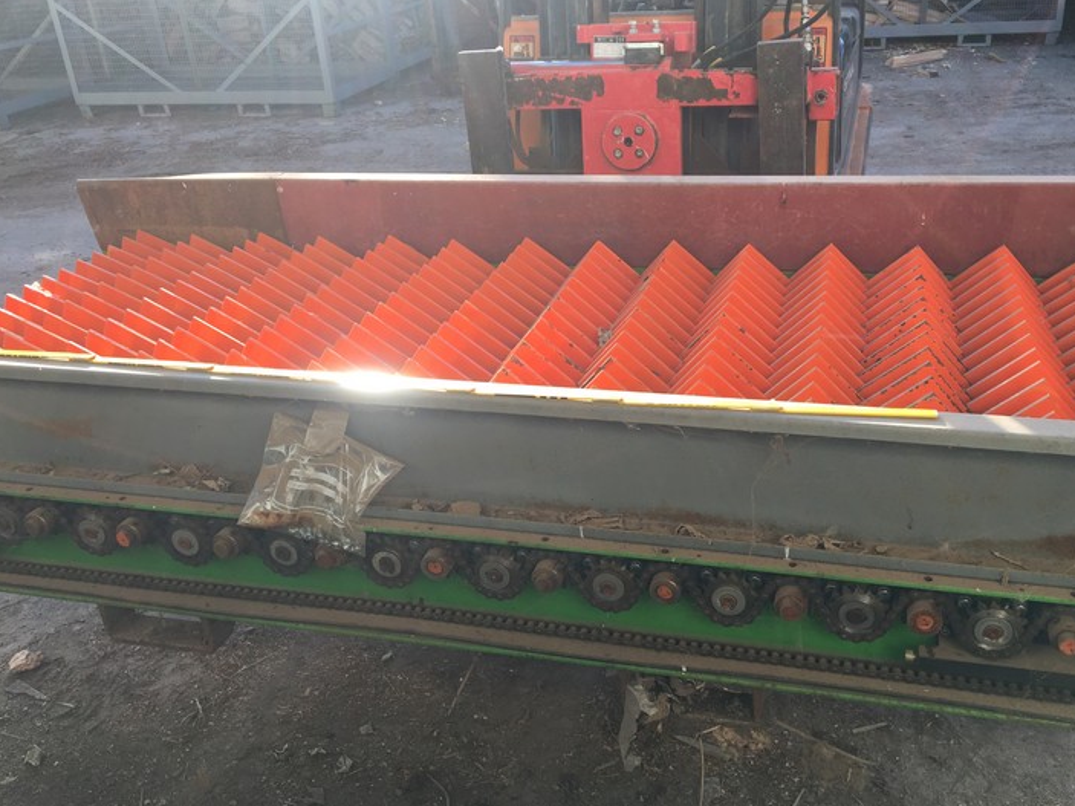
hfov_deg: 55.2
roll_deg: +3.3
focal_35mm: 33
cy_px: 370
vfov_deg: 42.9
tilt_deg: -27.0
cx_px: 606
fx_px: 1025
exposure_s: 1/186
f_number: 2.2
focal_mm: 4.15
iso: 25
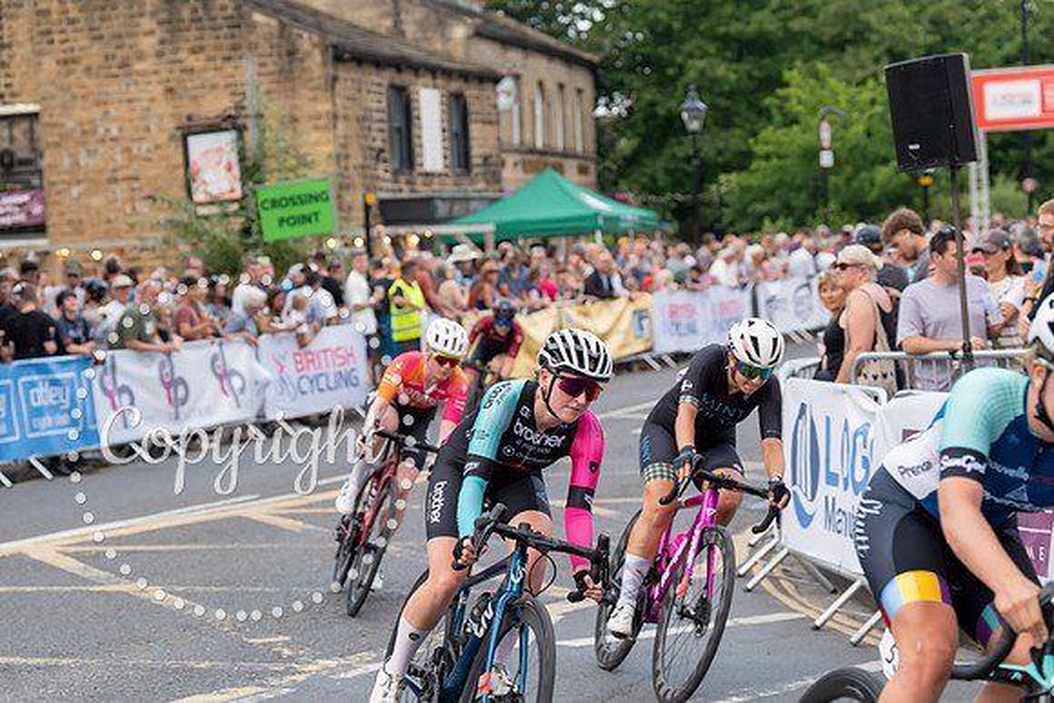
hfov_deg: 23.6
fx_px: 2518
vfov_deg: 15.9
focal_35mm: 86
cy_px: 352
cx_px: 527
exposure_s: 1/800
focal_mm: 86
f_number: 4
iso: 800
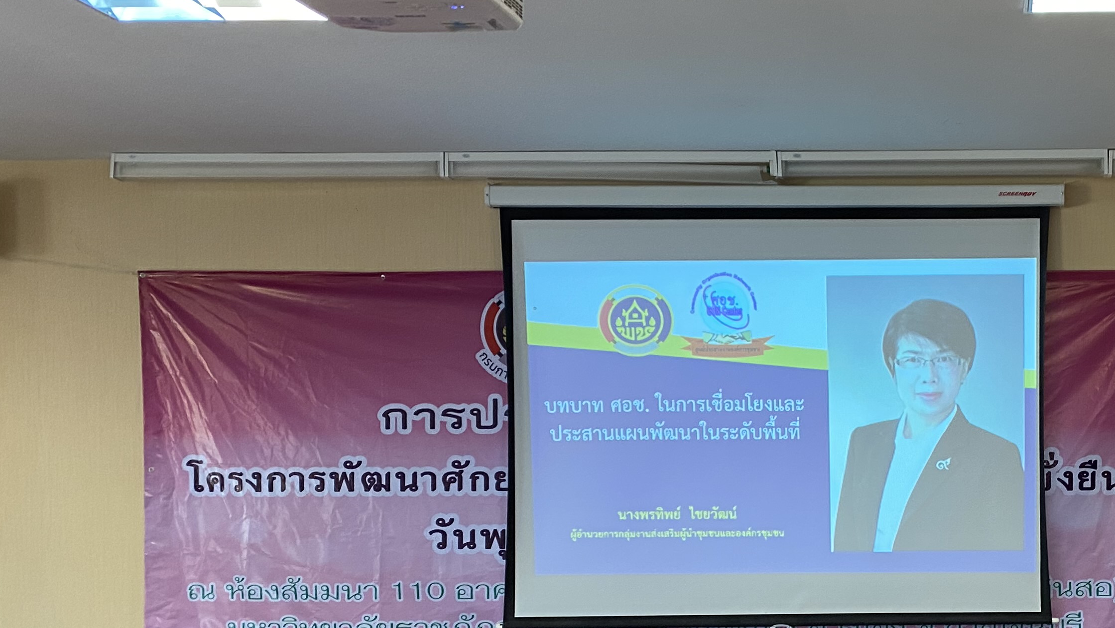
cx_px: 996
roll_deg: +0.4
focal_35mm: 51
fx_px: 1508
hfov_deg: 38.0
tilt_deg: -2.5
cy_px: 550
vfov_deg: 23.0
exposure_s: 1/50
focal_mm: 4.25
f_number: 1.8
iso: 80
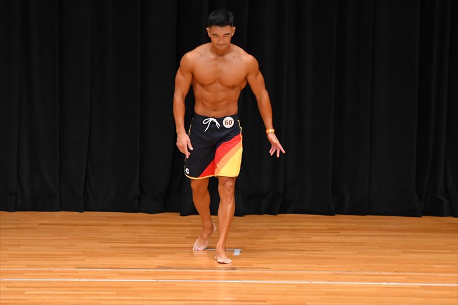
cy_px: 152
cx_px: 229
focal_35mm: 285
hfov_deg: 7.2
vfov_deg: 4.8
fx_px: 3624
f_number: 5.6
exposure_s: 1/400
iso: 4000
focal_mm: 190
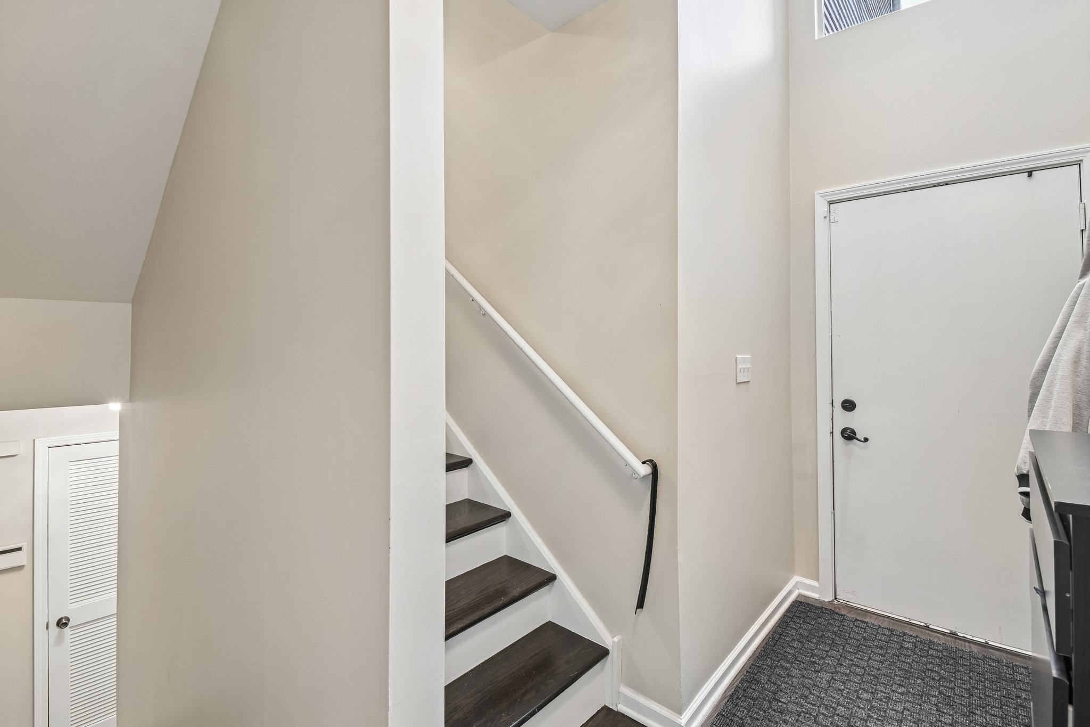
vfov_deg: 77.3
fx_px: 454
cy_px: 364
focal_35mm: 15
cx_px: 545
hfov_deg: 100.4
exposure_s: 1/10
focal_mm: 10
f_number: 8
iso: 400
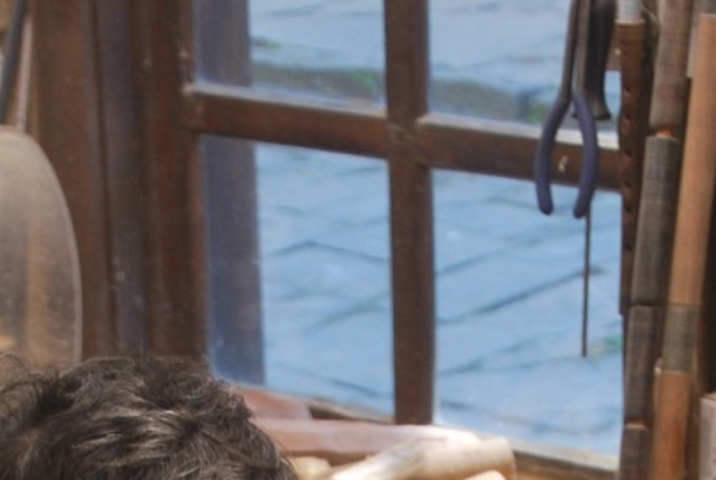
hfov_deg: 11.5
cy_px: 835
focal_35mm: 178
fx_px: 3547
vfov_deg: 7.5
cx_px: 397
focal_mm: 30
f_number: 4.2
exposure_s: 1/40
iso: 200
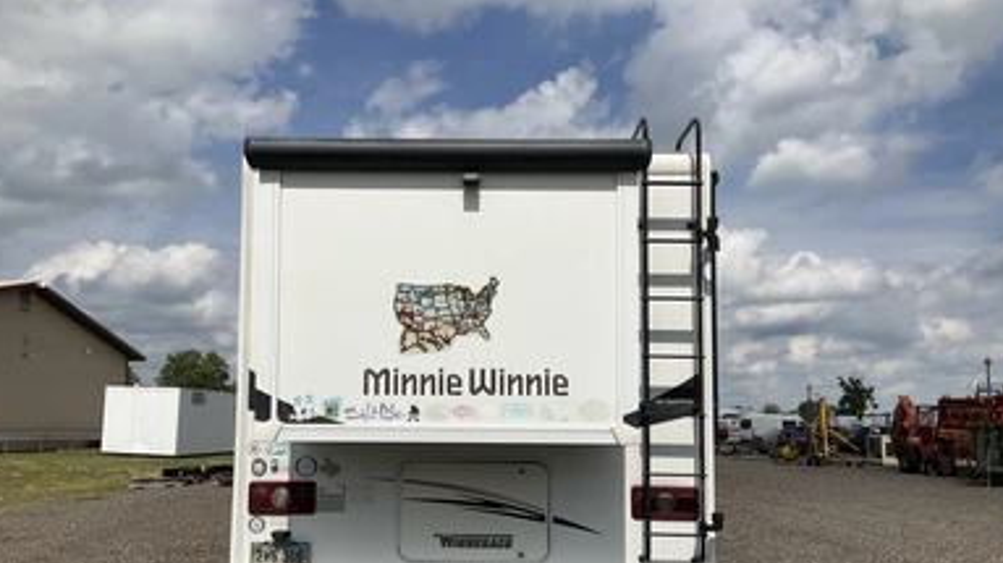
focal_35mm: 33
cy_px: 369
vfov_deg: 35.3
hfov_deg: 59.5
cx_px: 505
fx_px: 877
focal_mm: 3
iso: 25
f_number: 1.8
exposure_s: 1/4785
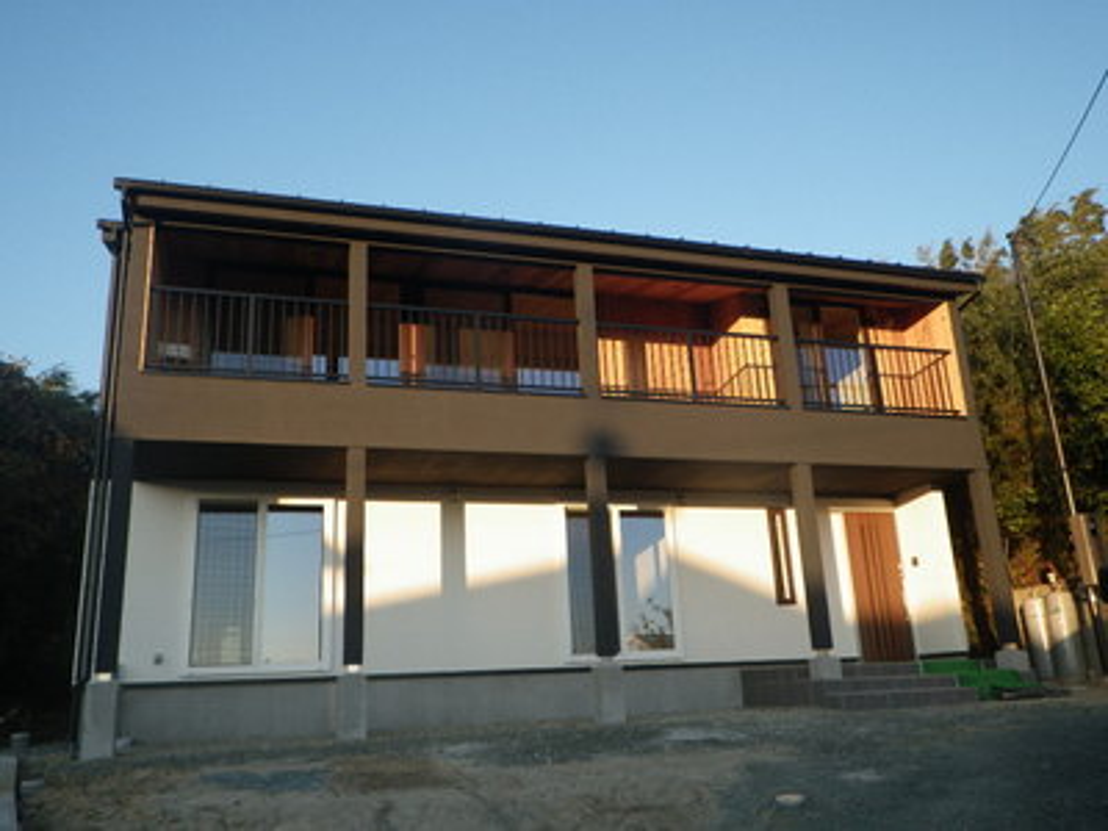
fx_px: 896
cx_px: 554
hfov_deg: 63.4
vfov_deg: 49.7
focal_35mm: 28
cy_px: 416
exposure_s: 1/160
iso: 80
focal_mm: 5
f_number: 3.5
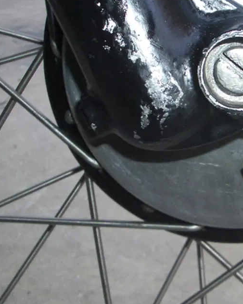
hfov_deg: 22.5
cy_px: 98
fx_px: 584
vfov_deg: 28.9
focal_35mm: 65
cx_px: 248
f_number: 4.3
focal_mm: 5.8
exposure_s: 1/40
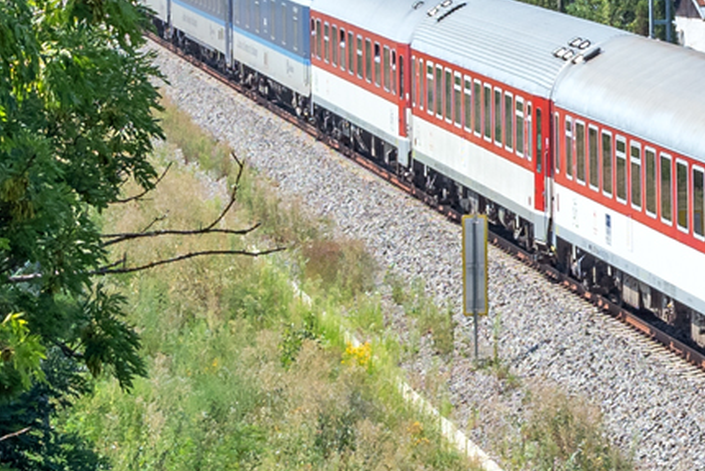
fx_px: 4368
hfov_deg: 9.1
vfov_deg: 6.1
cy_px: -60
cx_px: 864
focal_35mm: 223
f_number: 9
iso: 160
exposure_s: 1/640
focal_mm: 40
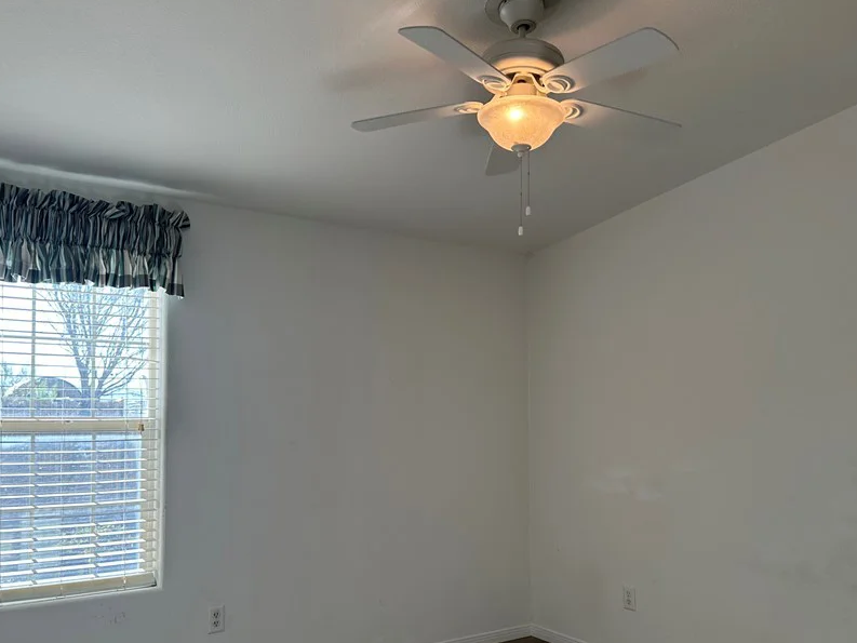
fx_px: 768
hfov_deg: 58.3
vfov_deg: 45.2
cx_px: 441
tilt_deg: +2.4
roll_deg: -0.5
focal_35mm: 31
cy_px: 387
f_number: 1.78
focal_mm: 6.86
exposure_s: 1/348
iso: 80
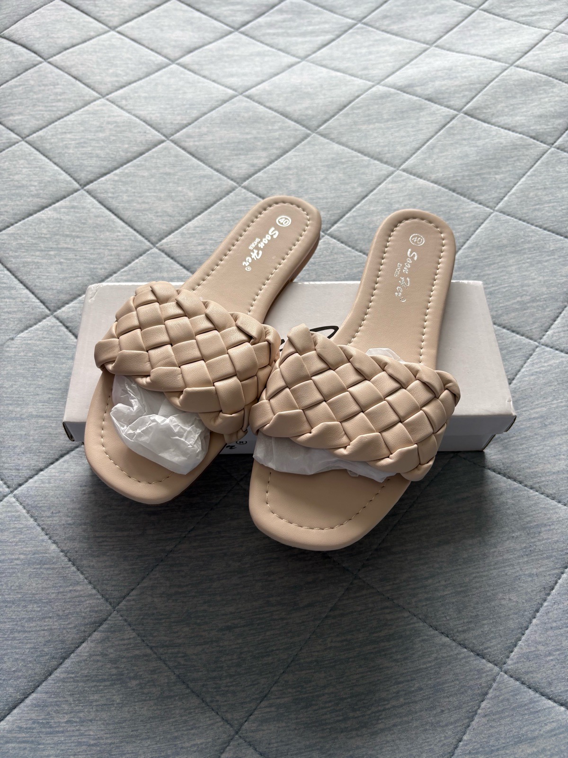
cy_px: 379
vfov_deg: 67.3
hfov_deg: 53.1
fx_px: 569
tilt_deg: -52.2
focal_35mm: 26
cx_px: 284
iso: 40
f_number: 1.6
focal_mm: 5.96
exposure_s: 1/217
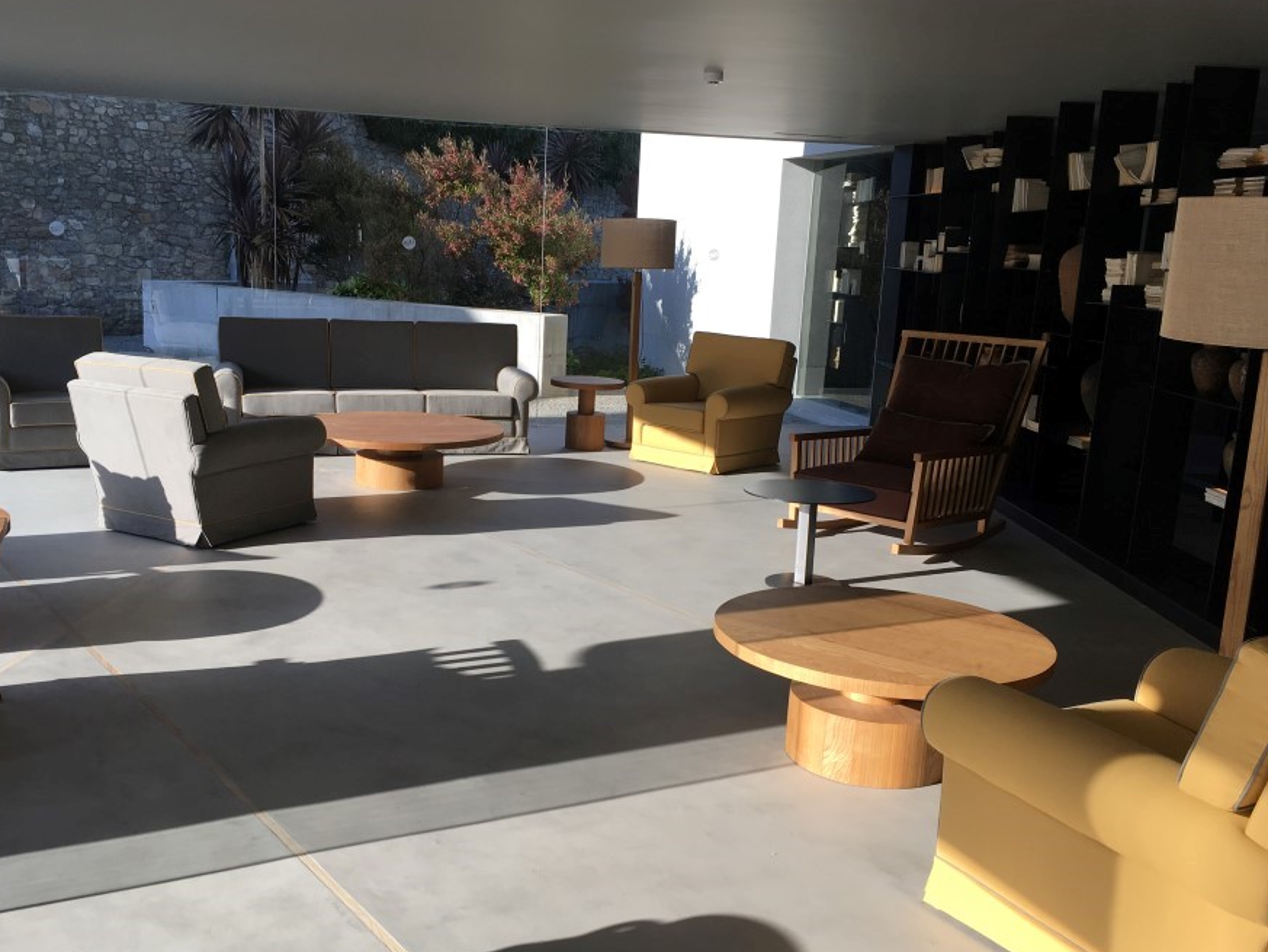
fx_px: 1246
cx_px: 569
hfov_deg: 53.9
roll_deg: -2.3
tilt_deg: -12.1
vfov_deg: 41.8
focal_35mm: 34
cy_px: 516
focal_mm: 4.15
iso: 25
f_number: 2.2
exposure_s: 1/450
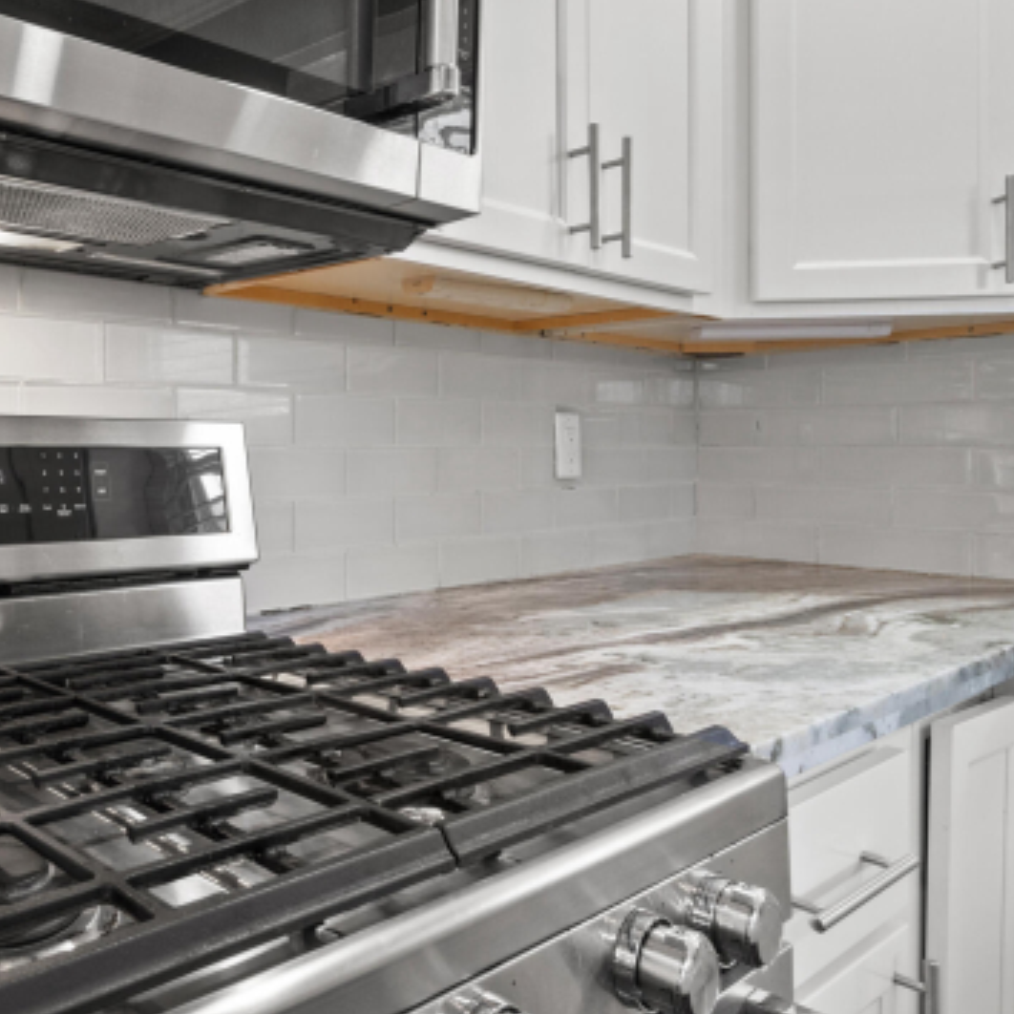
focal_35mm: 27
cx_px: 92
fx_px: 895
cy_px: 430
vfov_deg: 58.8
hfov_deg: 51.7
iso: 400
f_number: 10
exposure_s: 1/1.67
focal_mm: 10
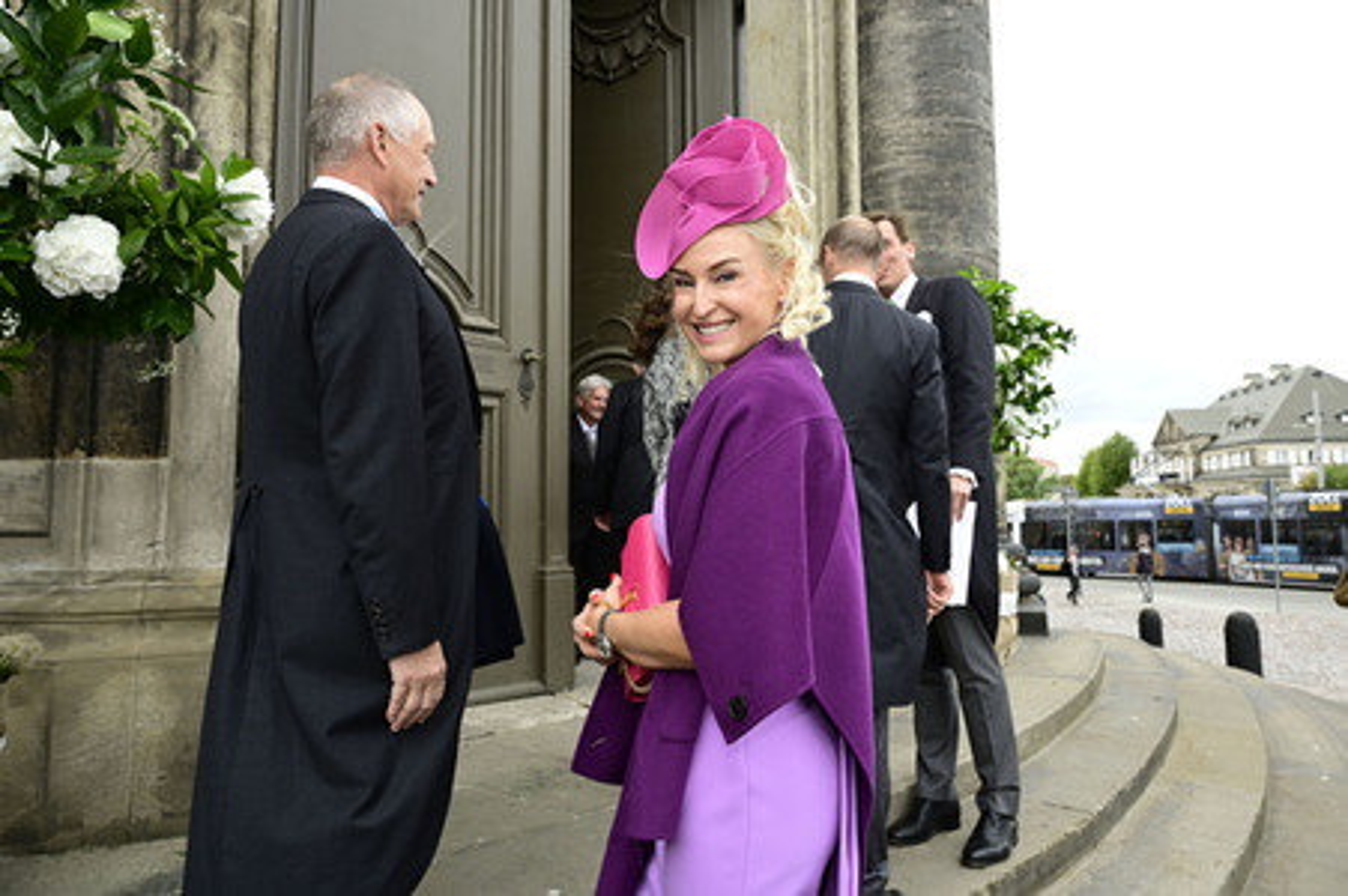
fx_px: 898
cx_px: 674
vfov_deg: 53.1
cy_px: 448
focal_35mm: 24
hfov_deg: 73.8
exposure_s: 1/200
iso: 500
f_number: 7.1
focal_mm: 24
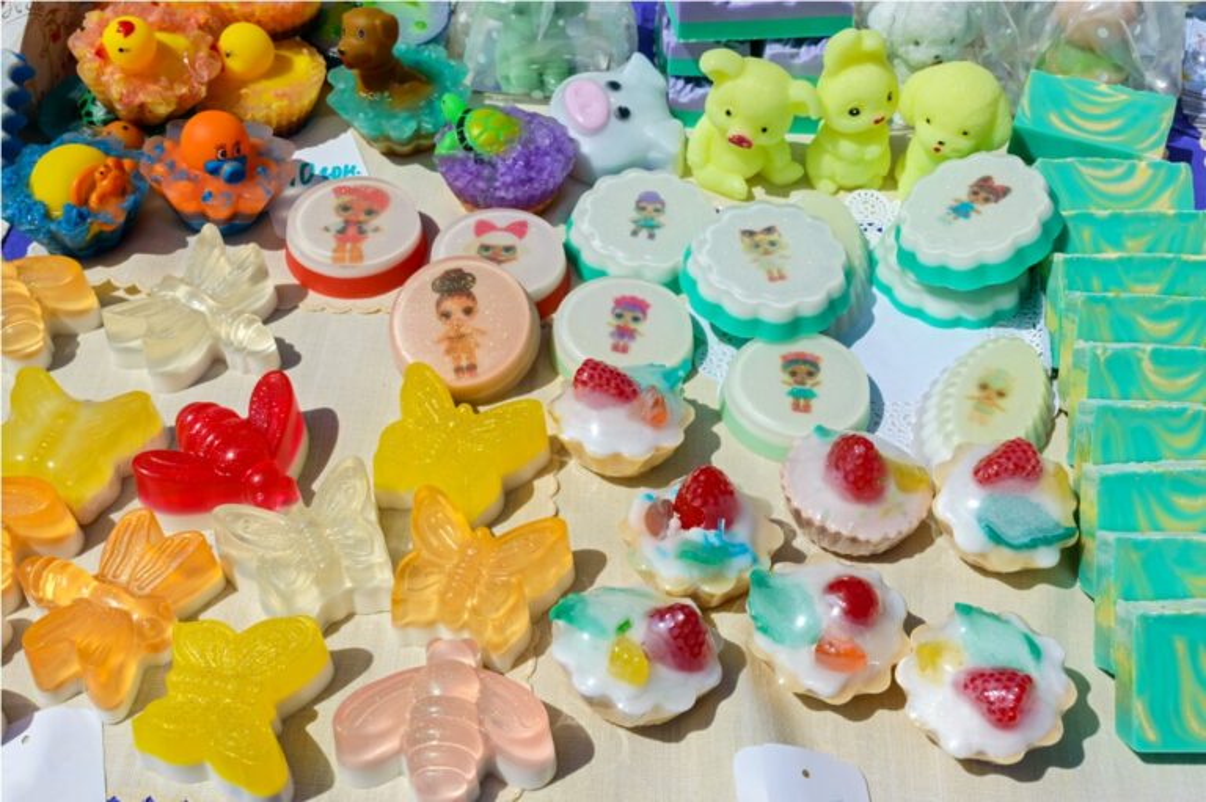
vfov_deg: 29.8
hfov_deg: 43.6
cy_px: 401
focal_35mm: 45
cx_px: 603
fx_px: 1506
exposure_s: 1/500
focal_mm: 30
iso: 100
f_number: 11
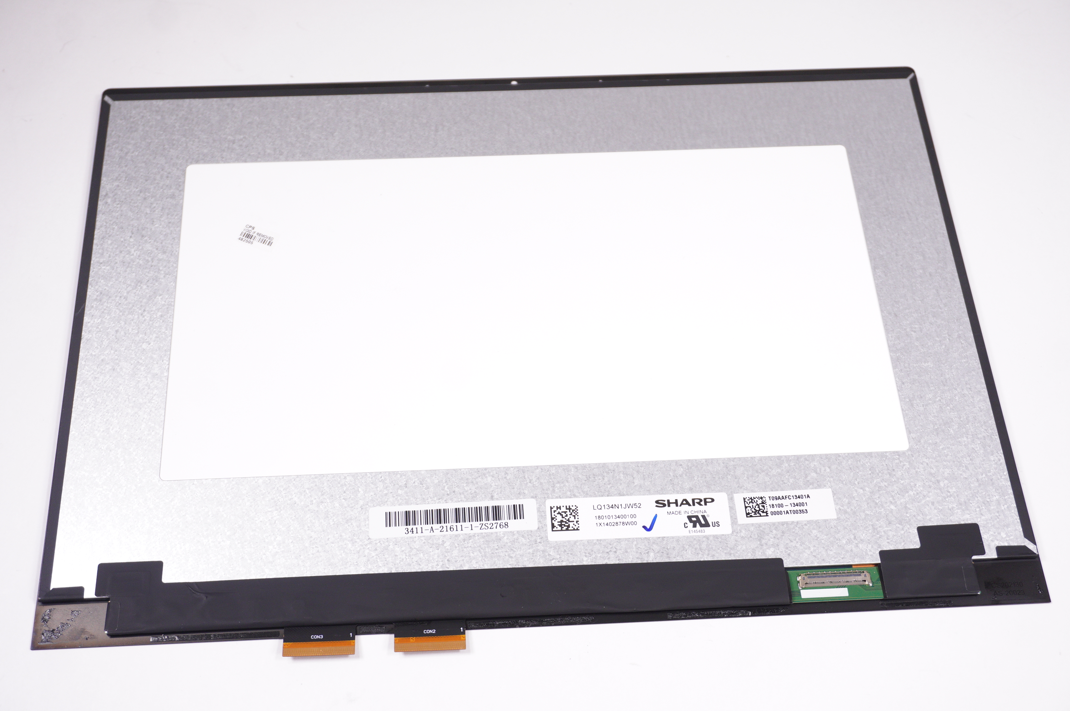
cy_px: 356
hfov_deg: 45.0
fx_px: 1292
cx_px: 535
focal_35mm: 44
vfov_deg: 30.8
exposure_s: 1/320
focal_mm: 29
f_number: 5.6
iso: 800
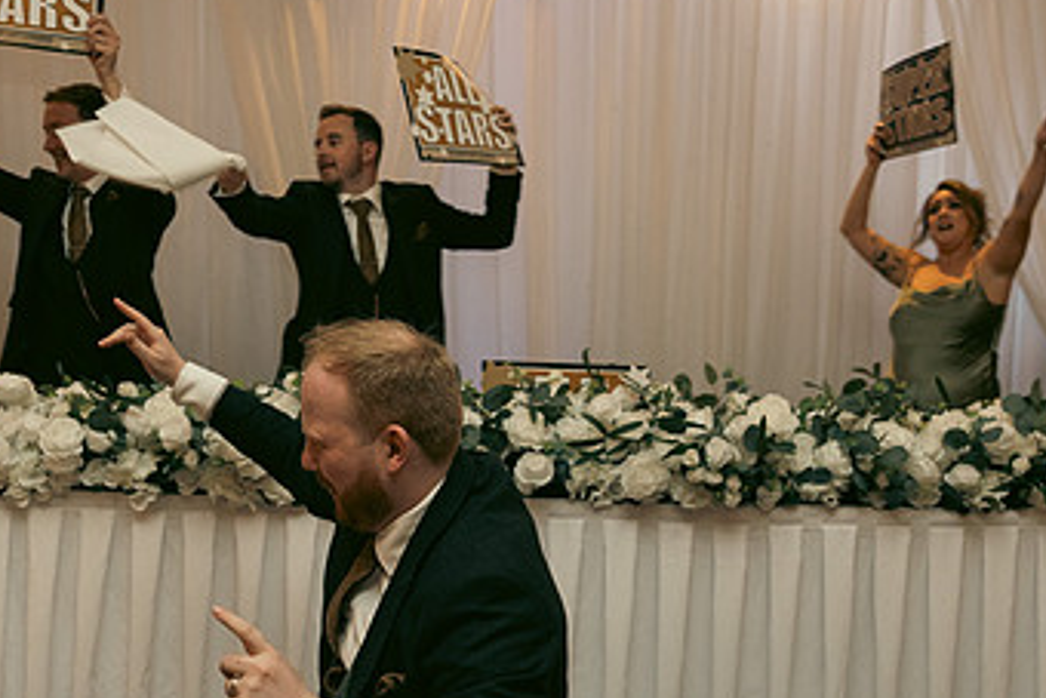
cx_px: 501
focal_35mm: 41
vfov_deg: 32.2
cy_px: 500
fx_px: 1192
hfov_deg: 47.4
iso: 2500
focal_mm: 24
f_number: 3.5
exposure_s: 1/160
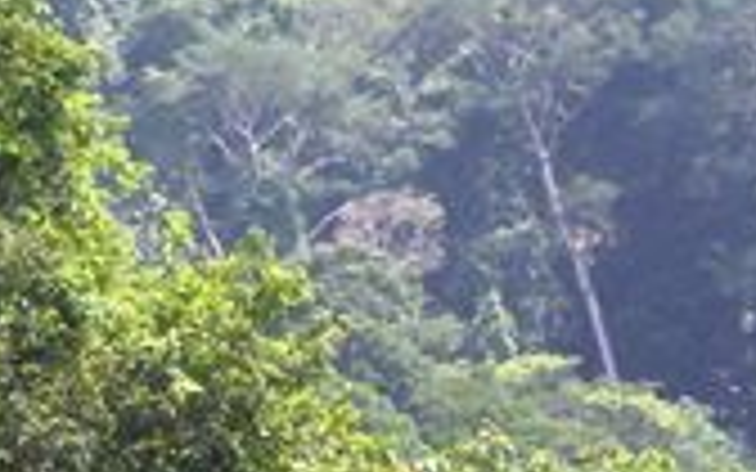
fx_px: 11868
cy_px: 139
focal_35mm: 576
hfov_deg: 3.6
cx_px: 495
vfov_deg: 2.3
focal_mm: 18.9
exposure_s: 1/119
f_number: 5.9
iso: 85
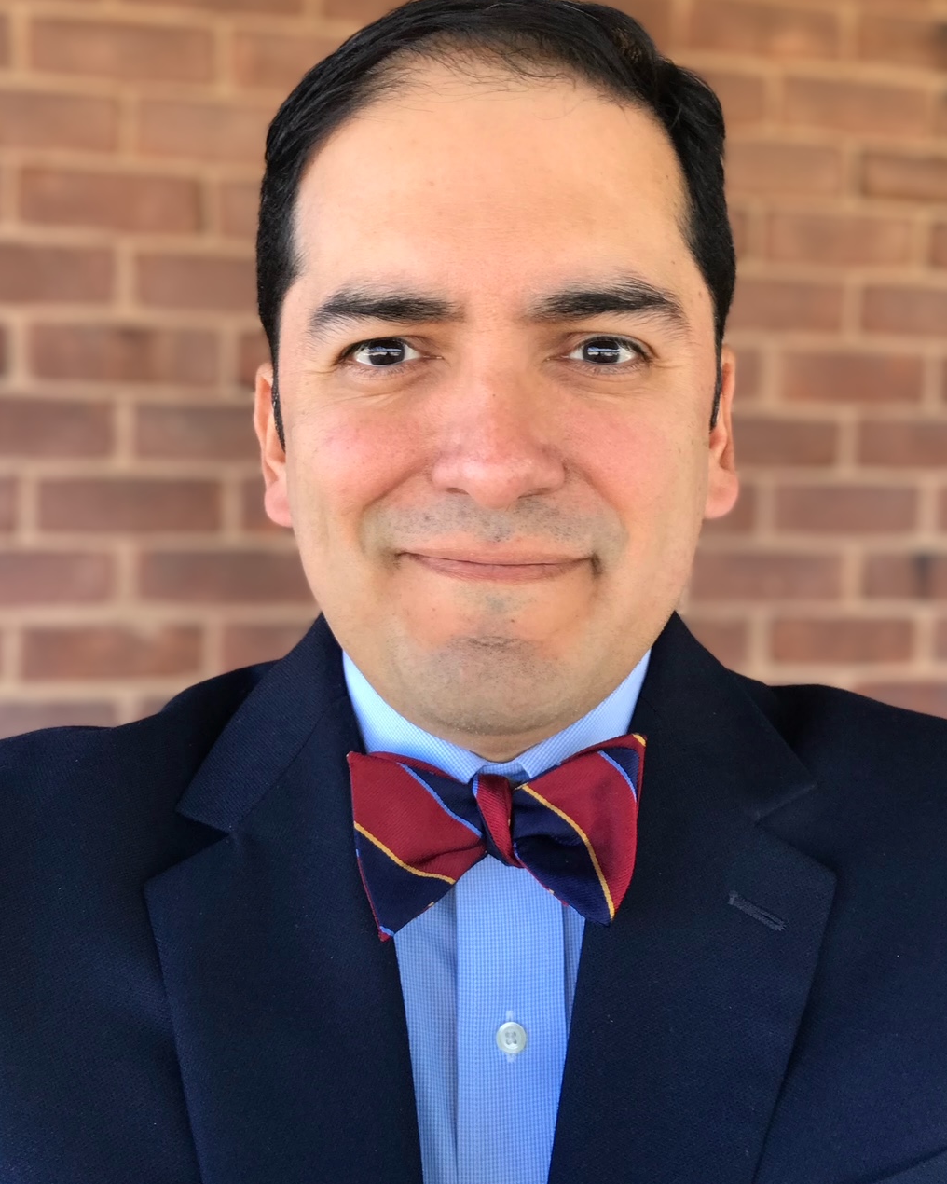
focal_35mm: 38
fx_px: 1331
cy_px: 544
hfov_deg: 39.1
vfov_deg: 47.9
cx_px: 494
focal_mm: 2.87
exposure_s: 1/120
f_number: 2.2
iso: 32
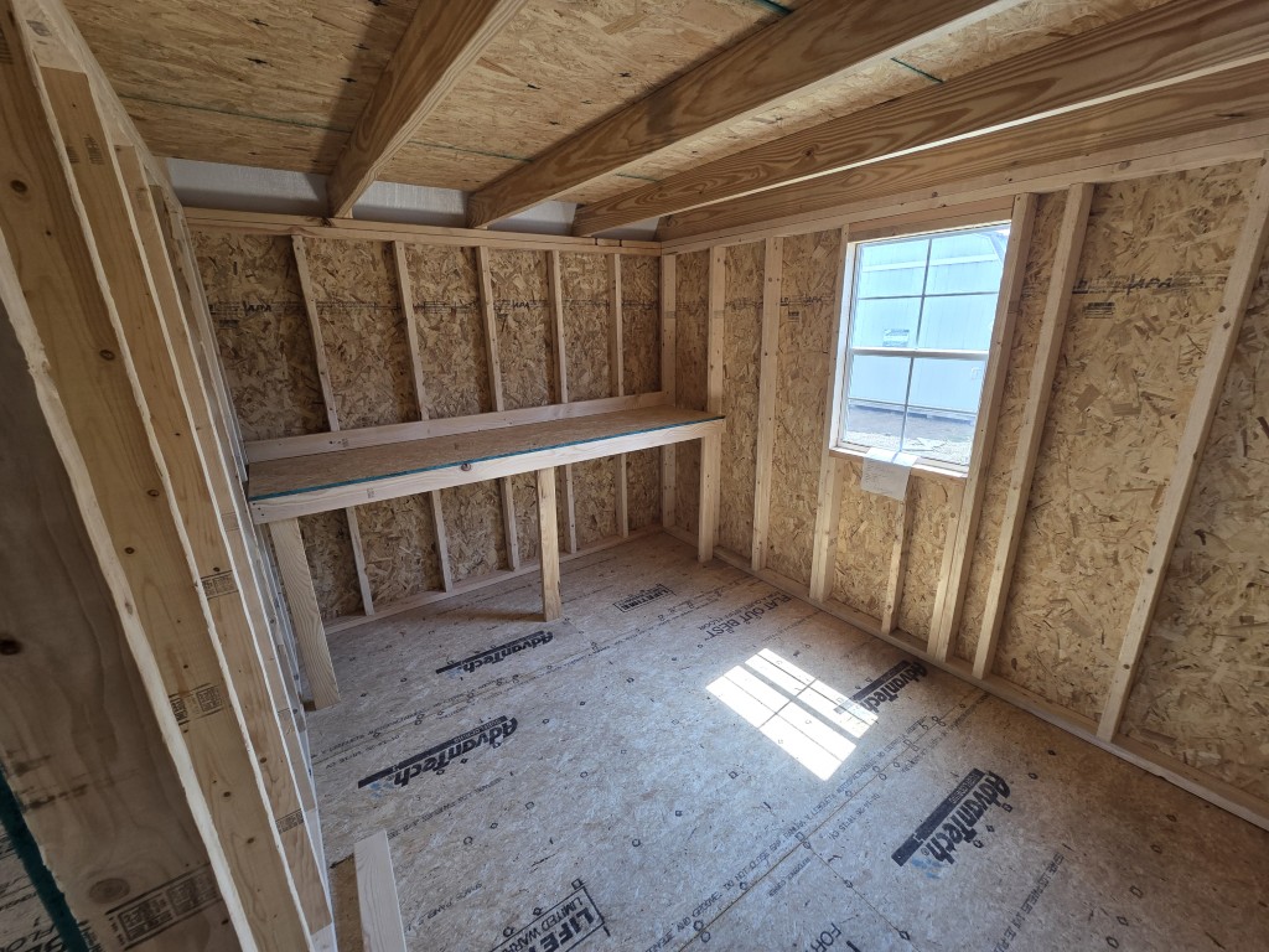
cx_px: 634
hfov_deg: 106.2
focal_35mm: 13
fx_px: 477
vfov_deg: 89.9
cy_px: 476
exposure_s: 1/120
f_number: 2.2
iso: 64
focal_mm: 2.2
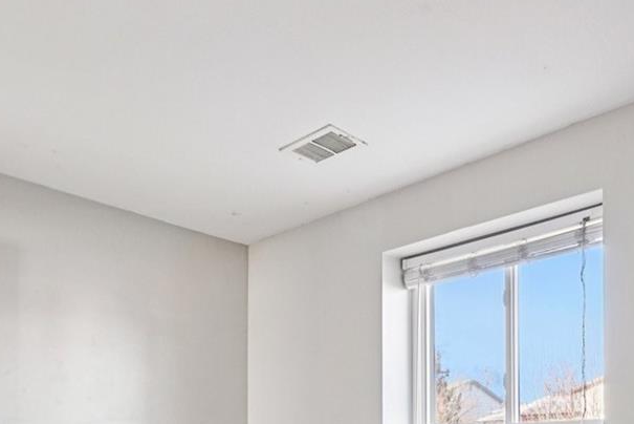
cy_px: 450
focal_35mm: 37
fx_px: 652
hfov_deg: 51.1
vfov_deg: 32.3
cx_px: 410
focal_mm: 14
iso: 400
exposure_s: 1/5
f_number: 11
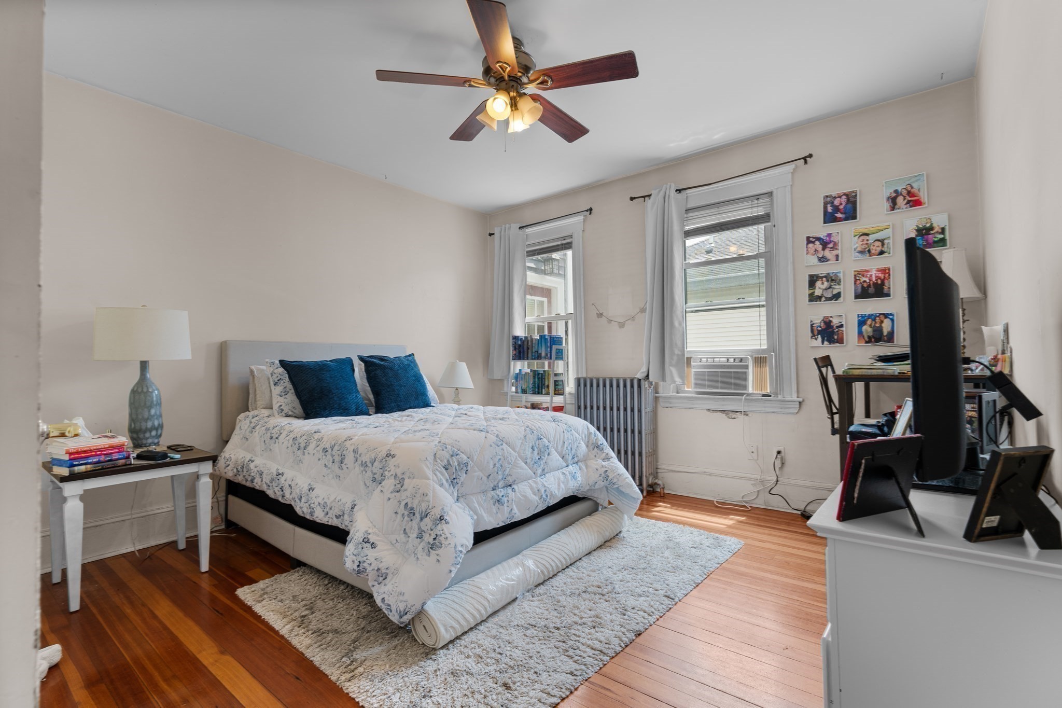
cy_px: 354
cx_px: 531
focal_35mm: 16
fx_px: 466
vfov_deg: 74.4
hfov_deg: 97.5
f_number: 8
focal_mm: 15.8
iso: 100
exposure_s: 1/2
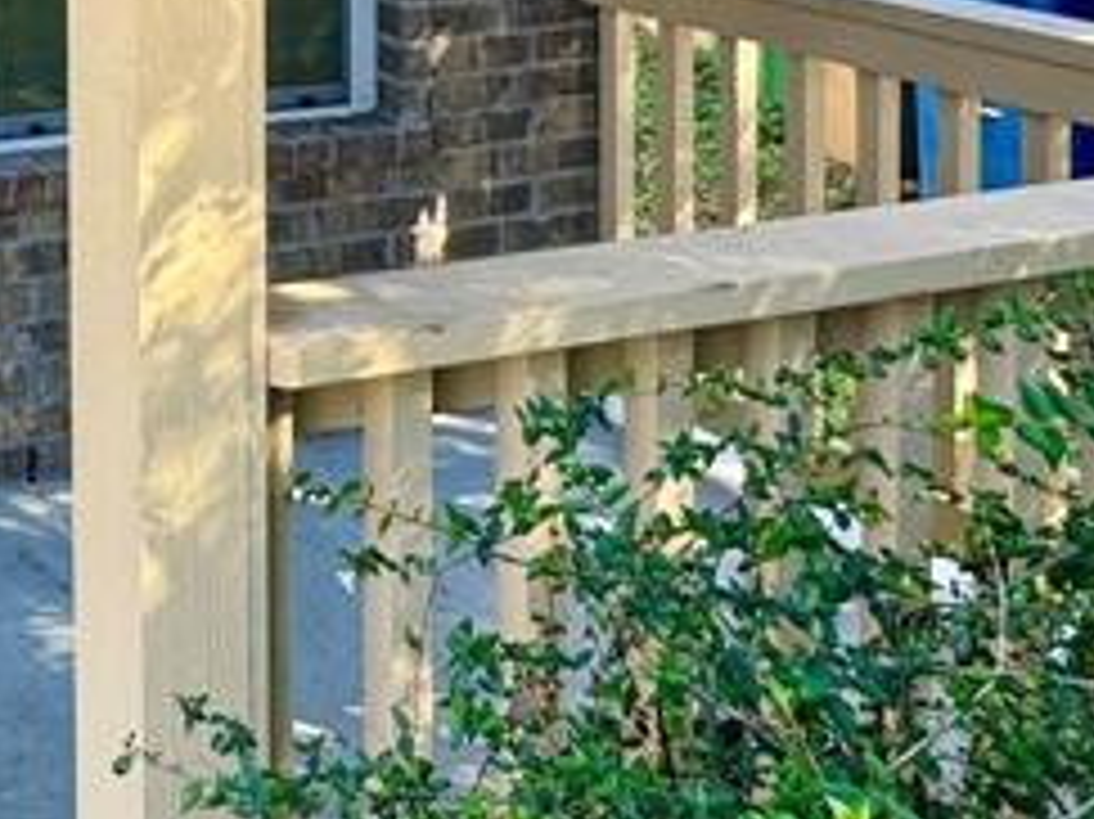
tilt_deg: -2.9
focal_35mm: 59
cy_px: -252
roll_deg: +1.9
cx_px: -270
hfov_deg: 28.0
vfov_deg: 22.2
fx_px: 1864
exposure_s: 1/99
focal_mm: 2.22
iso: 50
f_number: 2.2
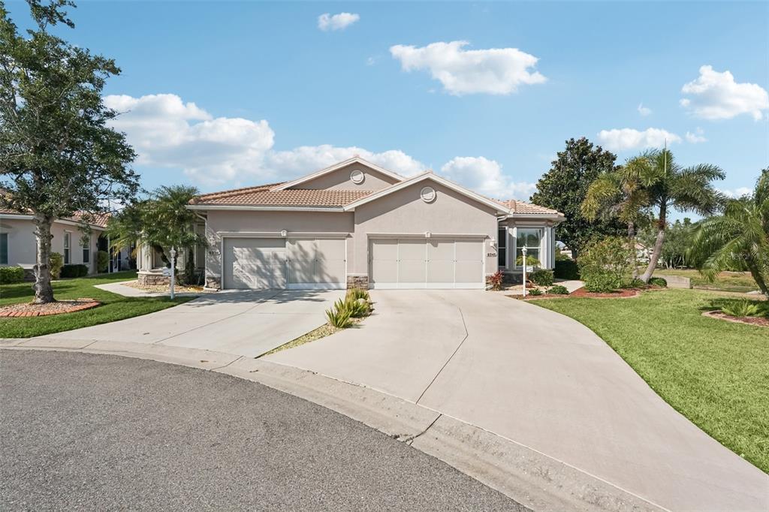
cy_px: 256
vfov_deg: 73.7
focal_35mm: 16
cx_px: 384
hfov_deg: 96.8
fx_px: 342
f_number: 8
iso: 400
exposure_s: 1/2000
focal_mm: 16
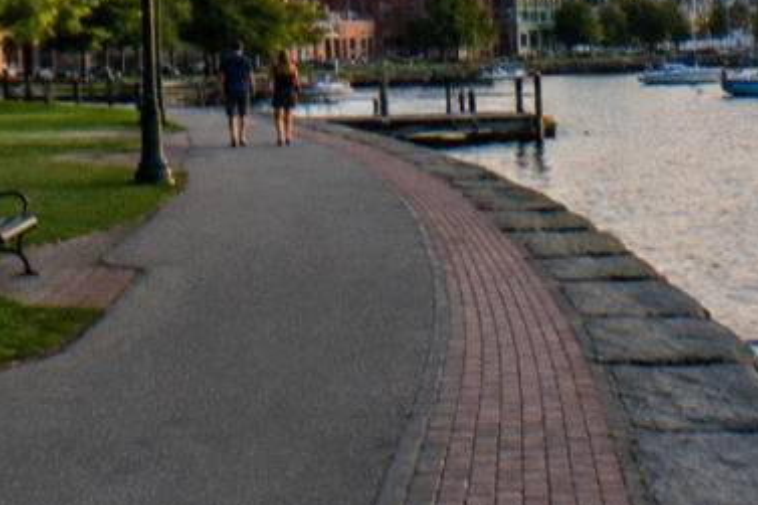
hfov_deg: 18.6
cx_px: 808
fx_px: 2231
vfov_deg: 12.9
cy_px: 109
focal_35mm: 106
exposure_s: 1/30
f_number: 7.1
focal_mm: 40
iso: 5000
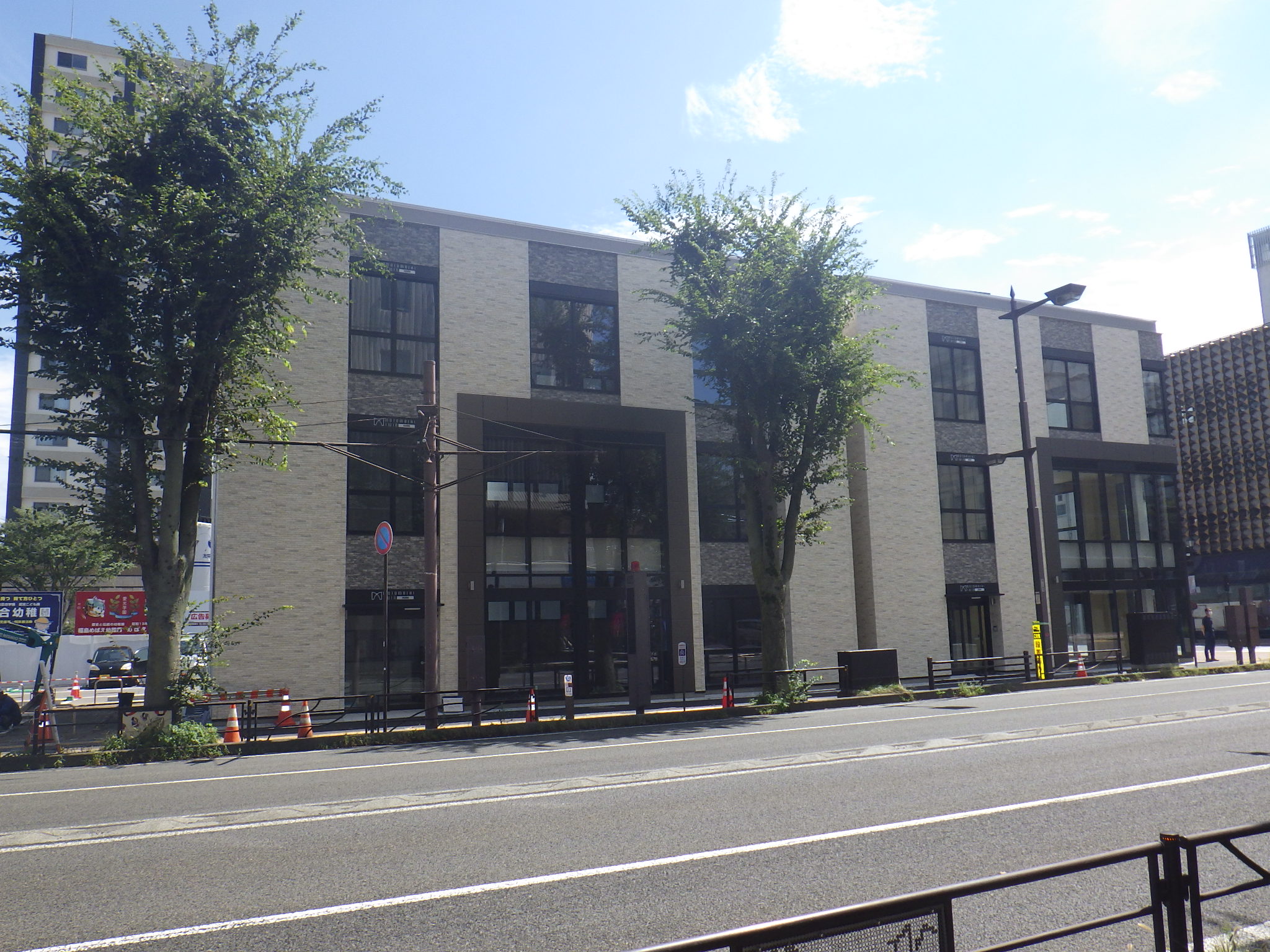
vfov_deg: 49.7
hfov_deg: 63.4
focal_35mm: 28
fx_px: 1027
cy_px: 476
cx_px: 635
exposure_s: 1/640
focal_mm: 5
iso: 125
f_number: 4.2
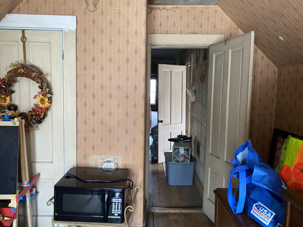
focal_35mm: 26
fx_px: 228
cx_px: 152
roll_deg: -0.8
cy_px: 114
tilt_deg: -4.5
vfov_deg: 53.1
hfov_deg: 67.3
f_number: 1.8
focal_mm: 4.25
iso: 320
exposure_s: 1/60
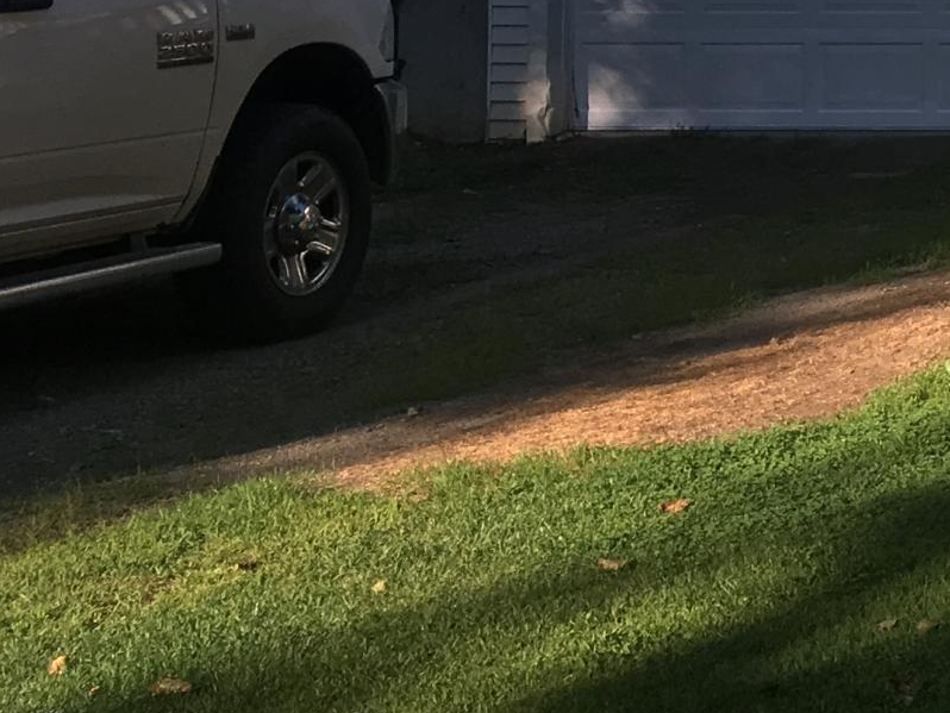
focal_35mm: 109
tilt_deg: +0.8
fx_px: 2992
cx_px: 1699
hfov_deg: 15.5
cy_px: -305
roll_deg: -0.6
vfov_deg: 13.0
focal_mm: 4.15
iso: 25
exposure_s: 1/610
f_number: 2.2
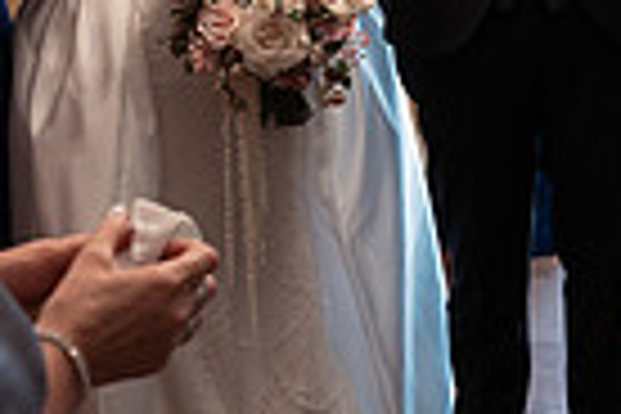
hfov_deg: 16.8
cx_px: 680
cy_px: -40
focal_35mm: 118
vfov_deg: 11.4
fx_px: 2035
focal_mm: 28
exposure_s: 1/250
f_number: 3.2
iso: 1600
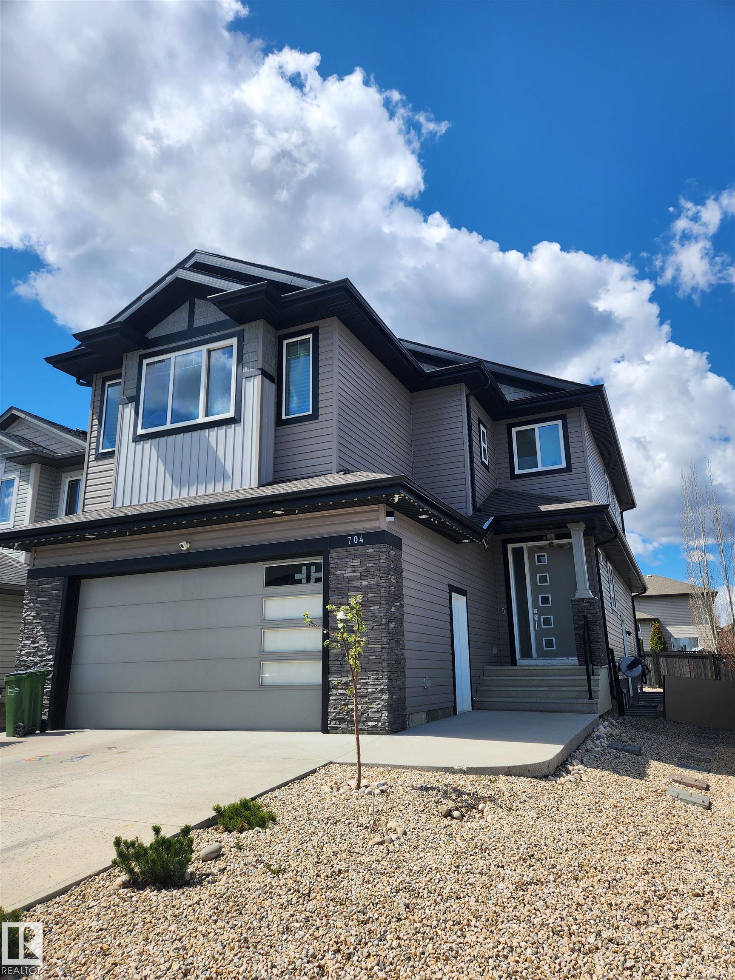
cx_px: 368
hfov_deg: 58.9
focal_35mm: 23
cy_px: 490
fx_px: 651
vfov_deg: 73.9
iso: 20
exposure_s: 1/1780
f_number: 1.8
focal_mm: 5.4
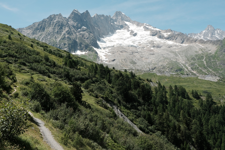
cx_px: 112
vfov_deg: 37.9
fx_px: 219
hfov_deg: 54.4
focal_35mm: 35
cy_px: 75
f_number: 8
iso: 160
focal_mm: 23
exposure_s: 1/400
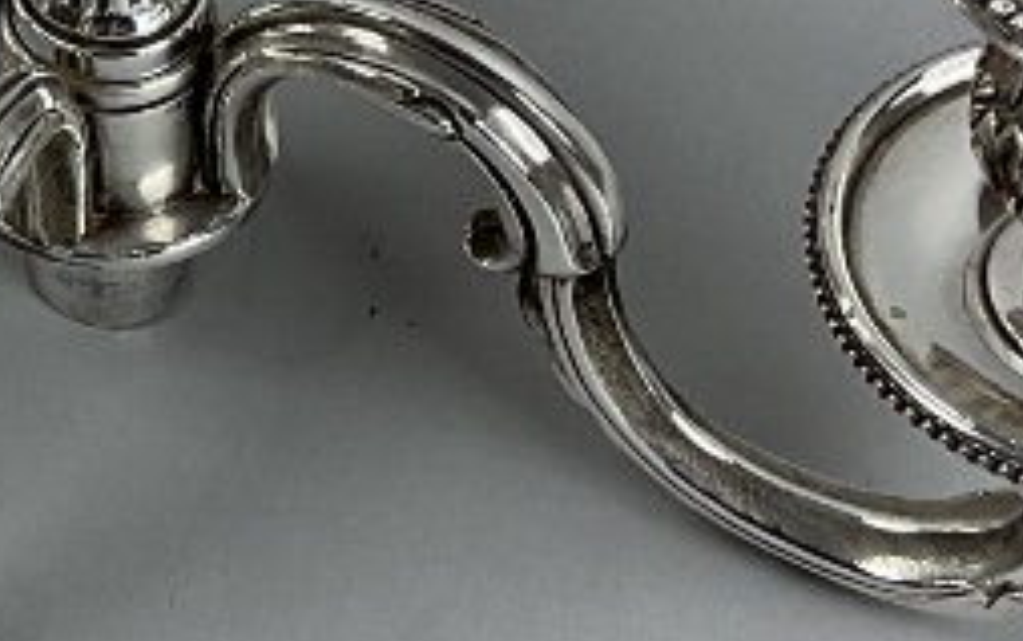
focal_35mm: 145
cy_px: -585
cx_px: -246
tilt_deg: -39.3
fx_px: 4044
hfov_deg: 13.9
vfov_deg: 8.6
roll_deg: +3.4
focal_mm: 3
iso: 50
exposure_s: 1/100
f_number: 1.8
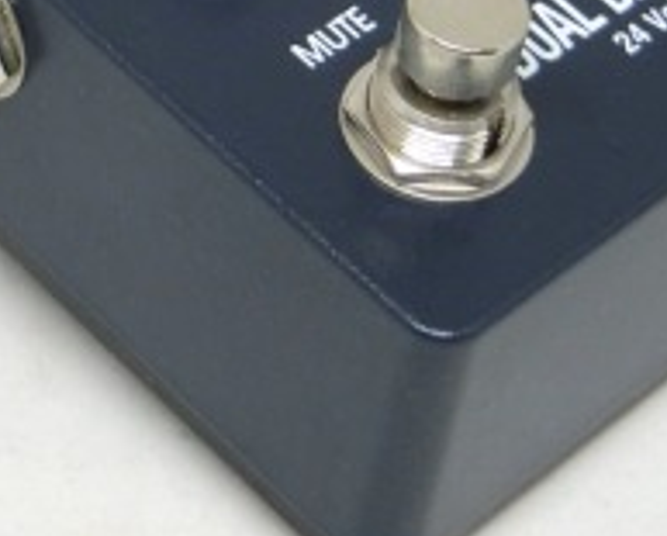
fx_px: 3835
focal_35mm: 194
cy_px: -145
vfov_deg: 7.9
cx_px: 245
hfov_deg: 9.9
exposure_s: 1/125
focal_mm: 10.7
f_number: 5
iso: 320
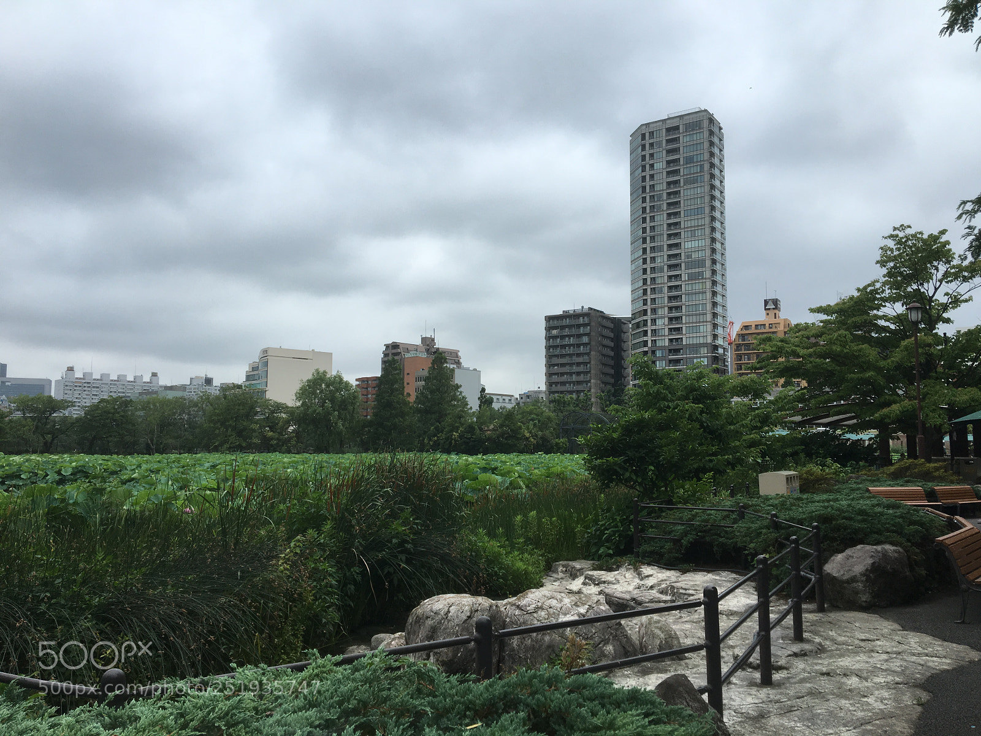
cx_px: 490
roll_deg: -0.2
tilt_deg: +6.0
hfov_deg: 61.7
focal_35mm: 29
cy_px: 368
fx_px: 822
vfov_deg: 48.2
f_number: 2.2
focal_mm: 4.15
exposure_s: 1/503
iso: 25
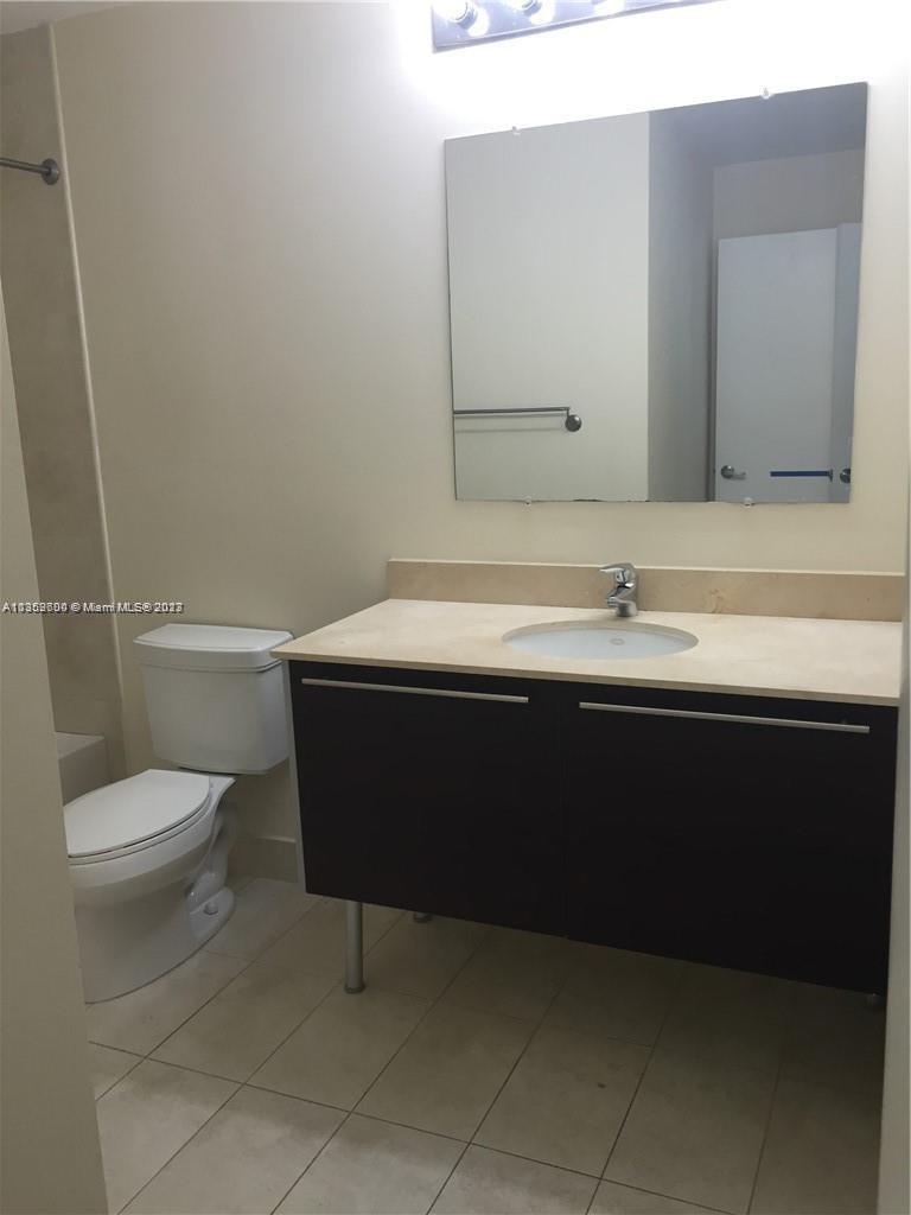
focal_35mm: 29
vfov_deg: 61.7
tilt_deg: -11.7
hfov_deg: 48.2
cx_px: 456
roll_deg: +2.1
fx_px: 1018
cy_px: 608
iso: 32
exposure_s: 1/40
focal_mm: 4.15
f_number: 2.2
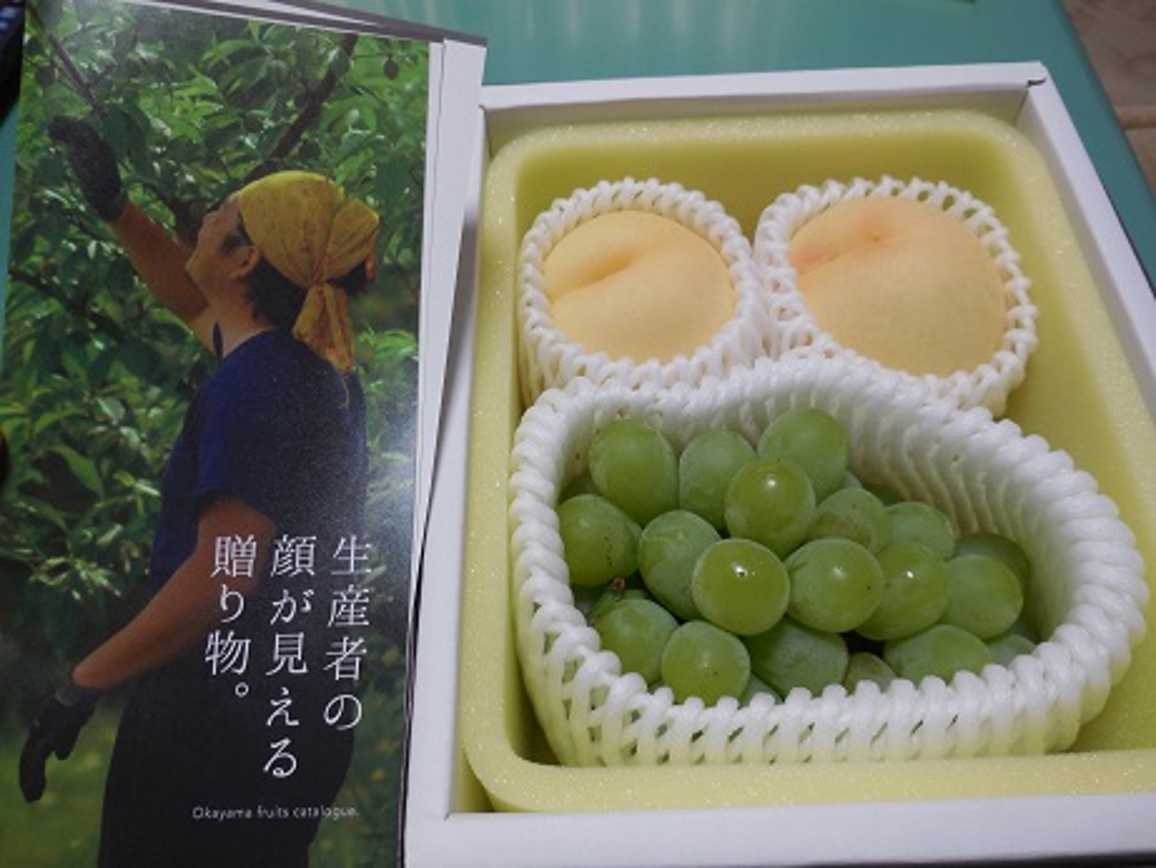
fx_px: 1002
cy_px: 434
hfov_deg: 60.0
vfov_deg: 46.8
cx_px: 578
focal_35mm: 30
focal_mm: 5.3
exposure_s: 1/30
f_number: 3.2
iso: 160
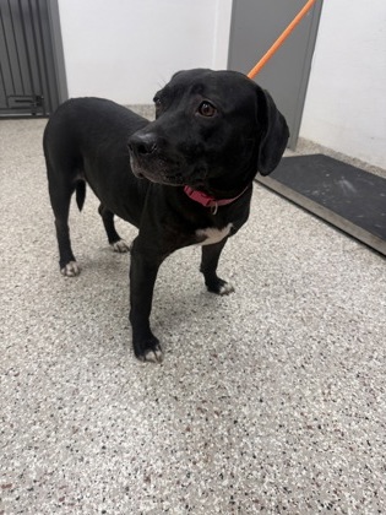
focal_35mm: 24
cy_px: 258
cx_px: 193
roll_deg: -1.7
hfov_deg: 56.8
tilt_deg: -25.8
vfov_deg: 71.6
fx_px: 357
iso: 200
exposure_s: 1/121
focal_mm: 6.76
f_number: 1.78
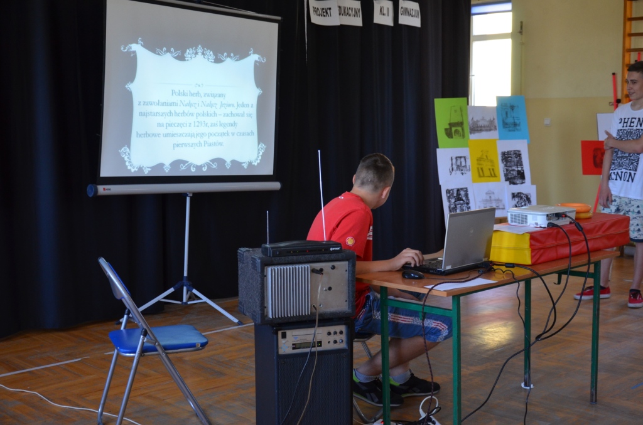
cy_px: 212
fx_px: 909
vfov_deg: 26.4
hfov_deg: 39.0
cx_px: 322
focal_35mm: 51
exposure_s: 1/60
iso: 720
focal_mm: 34
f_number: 4.2
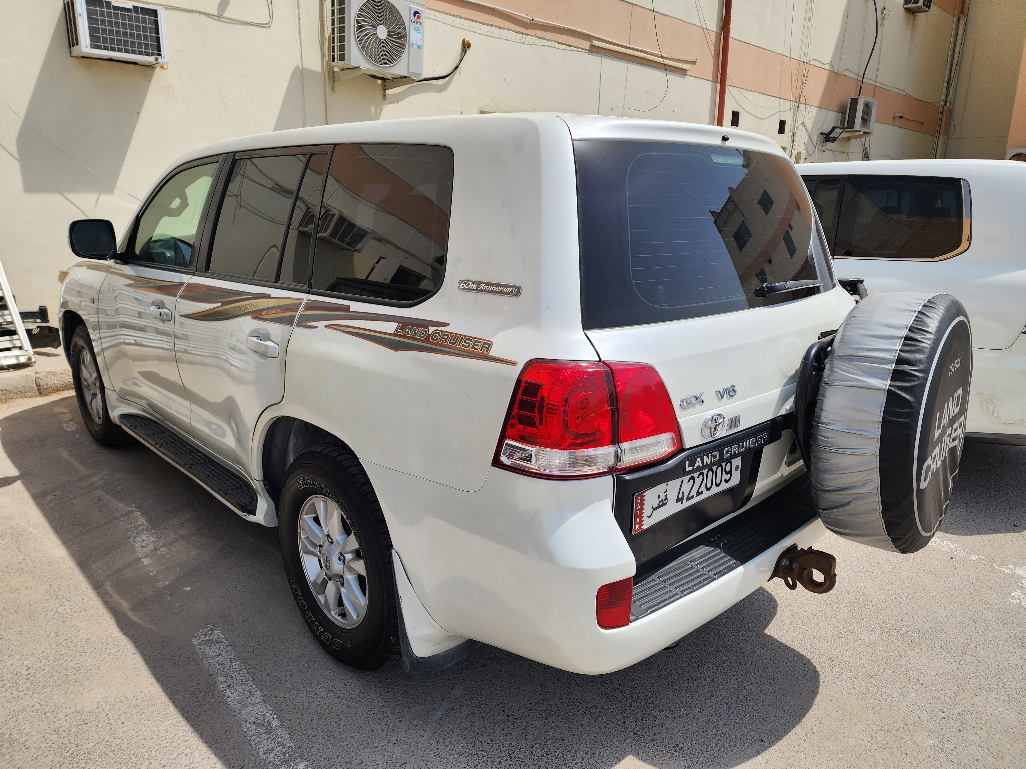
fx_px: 682
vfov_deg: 58.9
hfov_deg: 73.9
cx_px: 513
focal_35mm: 23
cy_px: 384
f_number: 1.8
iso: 12
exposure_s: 1/1472
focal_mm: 6.4
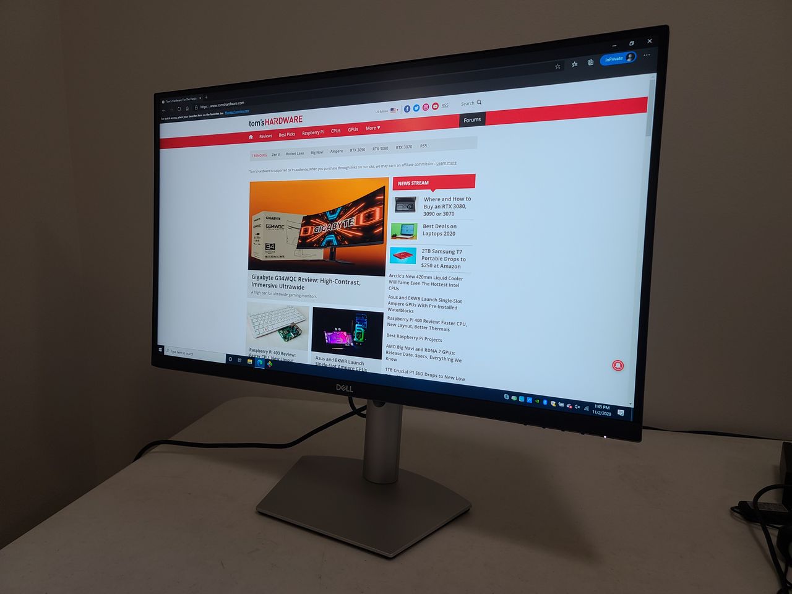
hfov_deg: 69.4
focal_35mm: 25
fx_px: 572
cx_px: 396
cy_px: 297
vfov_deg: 54.9
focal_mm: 7
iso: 40
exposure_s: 1/60
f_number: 1.8
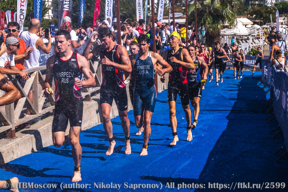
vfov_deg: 19.5
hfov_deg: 28.8
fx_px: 560
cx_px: 144
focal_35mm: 70
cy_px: 96
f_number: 7.1
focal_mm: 70
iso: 100
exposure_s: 1/1000
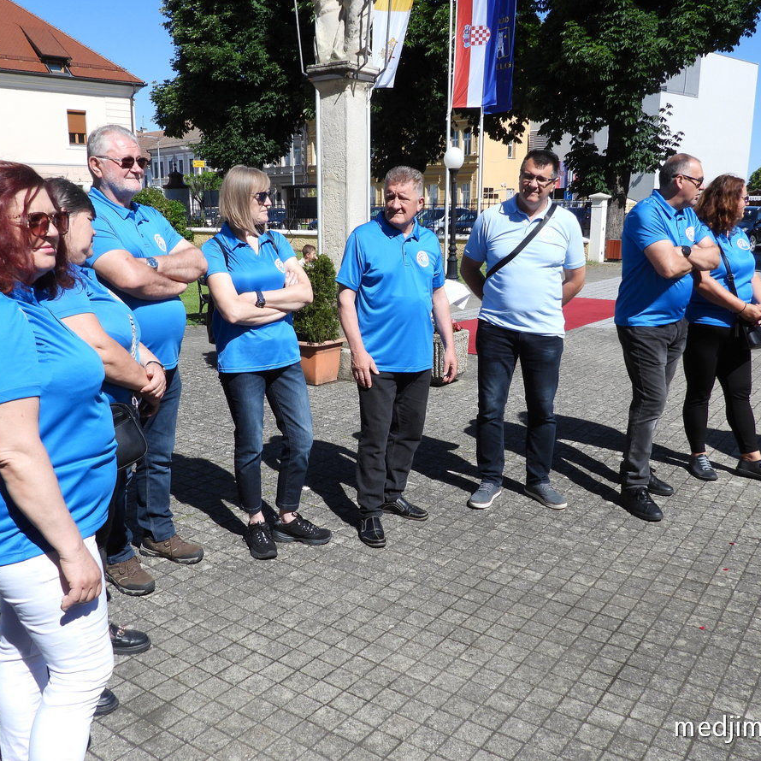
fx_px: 771
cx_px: 350
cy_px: 377
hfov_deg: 52.5
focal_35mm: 31
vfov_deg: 52.5
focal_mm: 4.7
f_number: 2.8
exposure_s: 1/1600
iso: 100
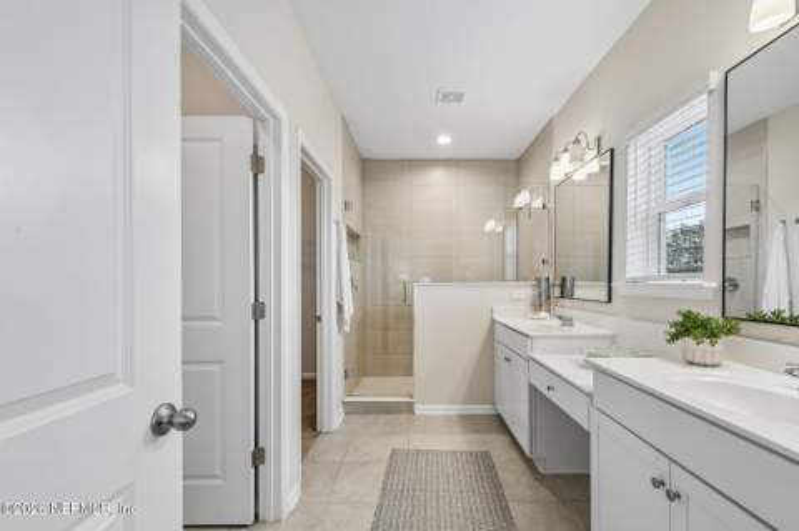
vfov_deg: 77.2
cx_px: 400
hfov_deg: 100.4
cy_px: 266
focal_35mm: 15
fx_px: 333
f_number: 8
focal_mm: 10
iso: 400
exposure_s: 1/40
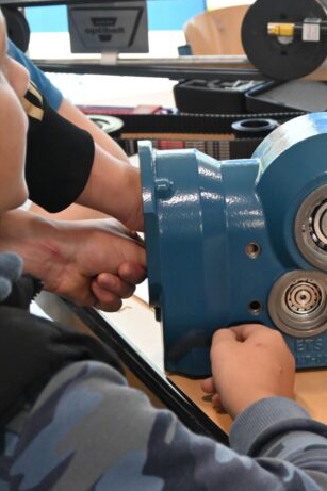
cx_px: 260
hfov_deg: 13.4
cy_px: 262
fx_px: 1386
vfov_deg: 20.1
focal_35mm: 102
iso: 1800
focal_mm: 30.5
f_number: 4.8
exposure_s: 1/50
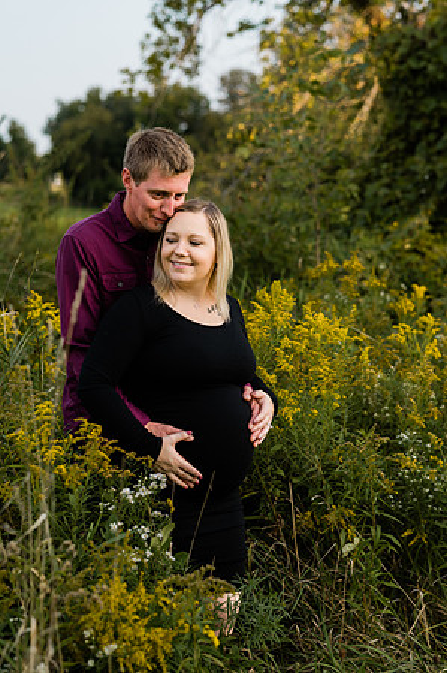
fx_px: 1083
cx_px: 224
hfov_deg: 23.3
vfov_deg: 34.5
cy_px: 336
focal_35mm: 58
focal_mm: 58
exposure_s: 1/640
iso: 200
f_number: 2.8
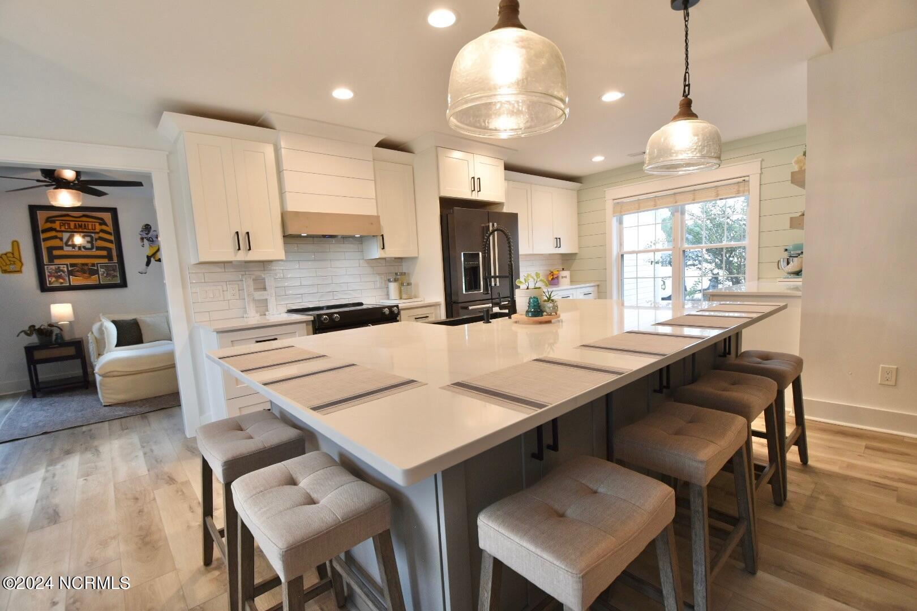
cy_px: 306
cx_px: 458
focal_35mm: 15
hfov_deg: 100.4
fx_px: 382
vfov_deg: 77.3
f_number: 4
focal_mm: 10
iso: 400
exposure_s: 1/60
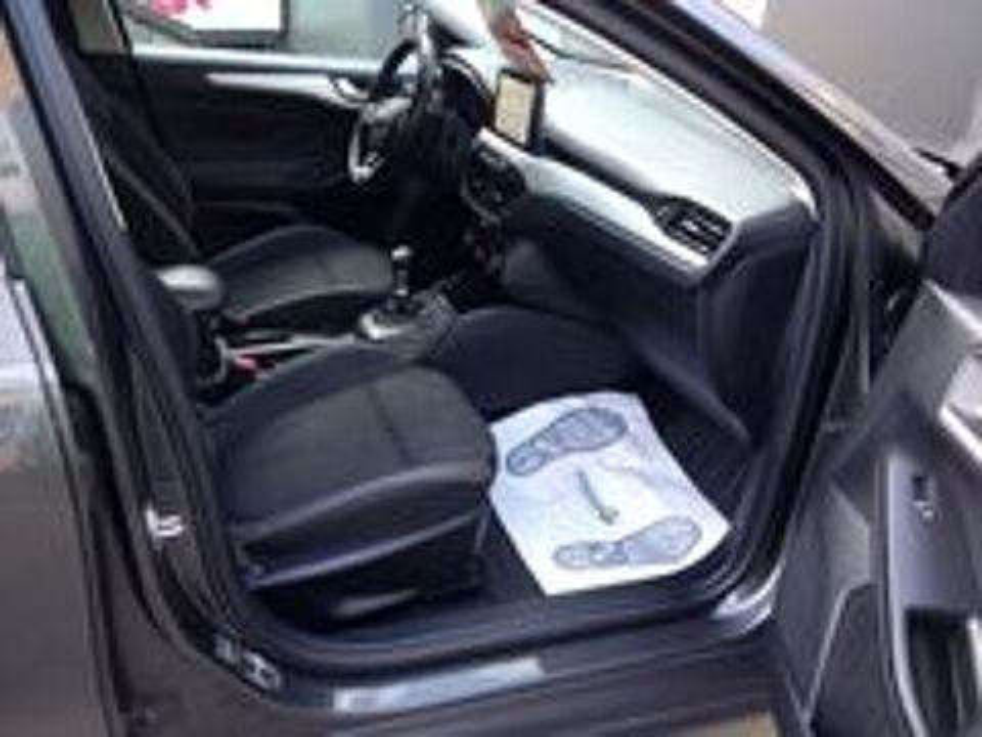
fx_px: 993
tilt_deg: -28.5
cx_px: 491
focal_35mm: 35
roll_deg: -4.4
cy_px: 368
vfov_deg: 40.7
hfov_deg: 52.6
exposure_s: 1/30
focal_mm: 4.28
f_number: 2.4
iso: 50
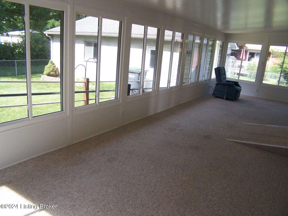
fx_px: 316
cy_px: 108
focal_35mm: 38
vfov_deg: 37.7
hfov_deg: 49.0
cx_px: 144
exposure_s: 1/45
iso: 140
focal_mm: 6.3
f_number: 2.8
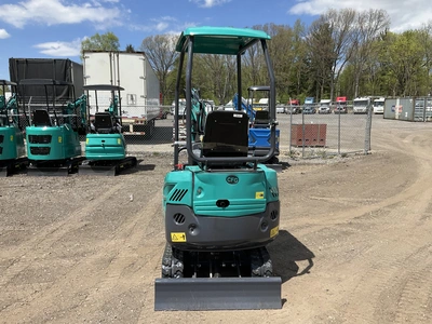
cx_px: 216
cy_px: 162
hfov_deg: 61.7
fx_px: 362
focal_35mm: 29
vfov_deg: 48.2
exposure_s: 1/1786
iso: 25
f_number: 1.8
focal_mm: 3
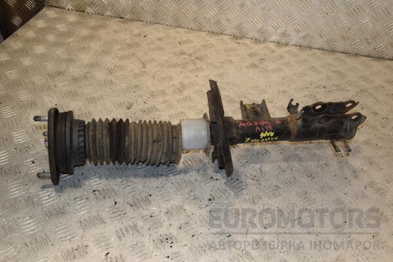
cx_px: 196
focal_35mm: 39
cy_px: 131
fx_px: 426
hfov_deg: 49.6
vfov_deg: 34.2
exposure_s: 1/200
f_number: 8
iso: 800
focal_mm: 26
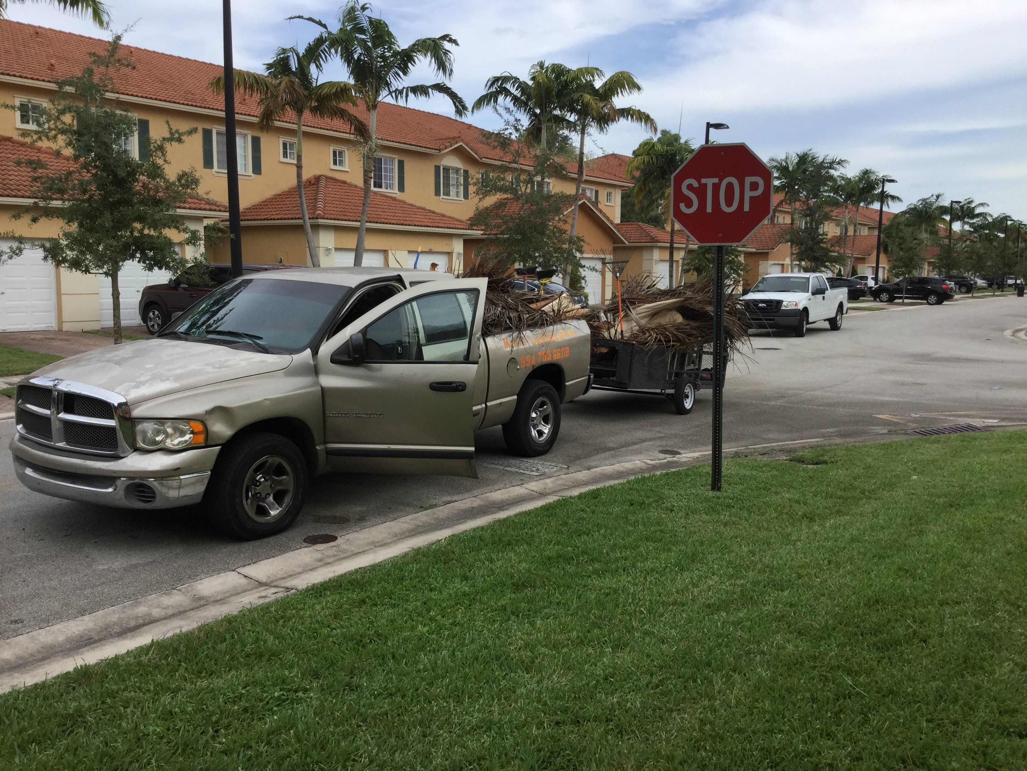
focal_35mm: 31
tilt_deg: -10.1
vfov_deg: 45.4
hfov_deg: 58.4
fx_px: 920
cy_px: 386
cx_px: 514
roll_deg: -2.3
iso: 25
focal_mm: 3.3
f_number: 2.4
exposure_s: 1/721
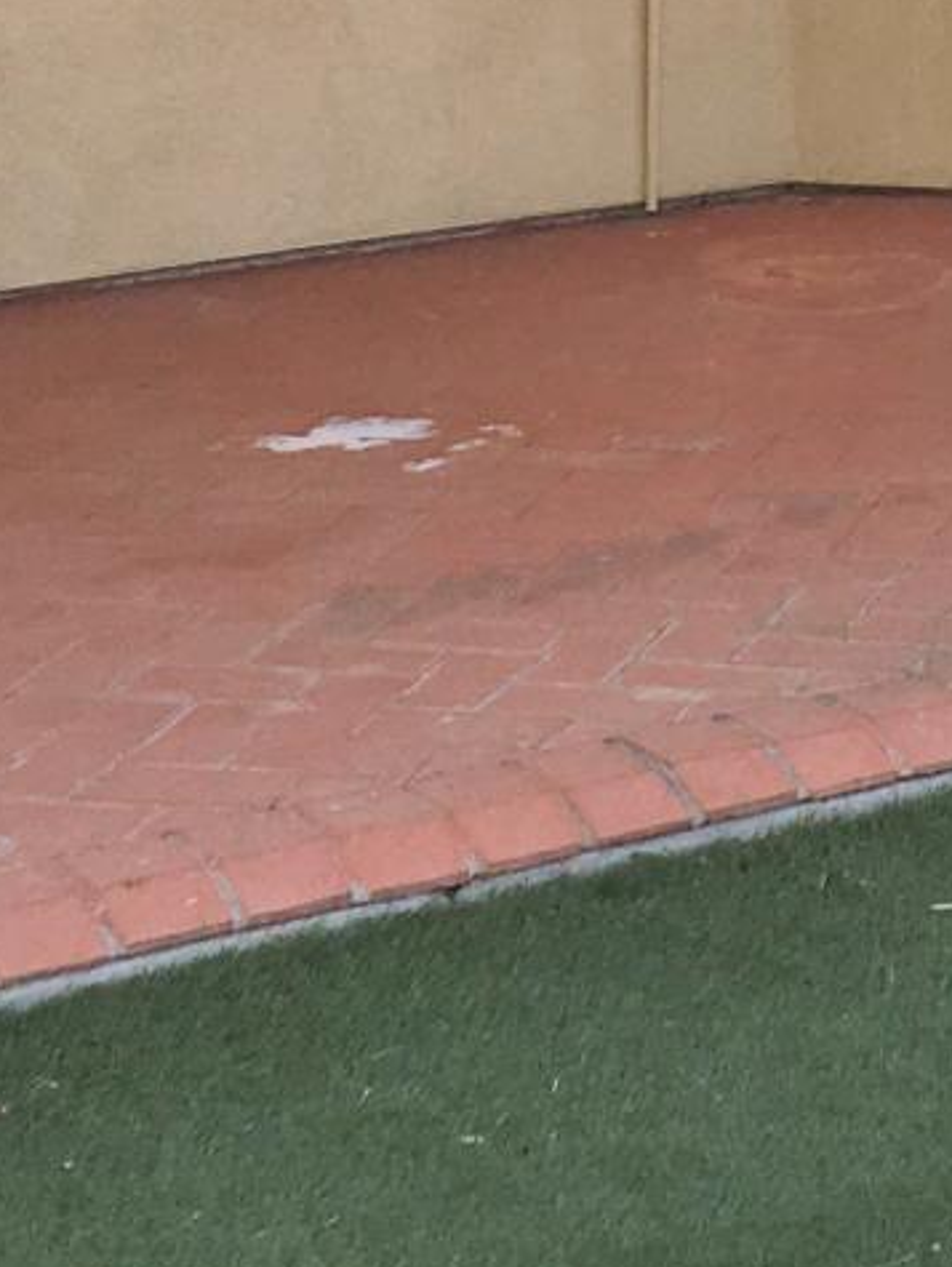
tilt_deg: +0.2
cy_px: -595
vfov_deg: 15.0
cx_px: 1045
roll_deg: +1.2
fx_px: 4468
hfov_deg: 12.0
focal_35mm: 122
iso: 25
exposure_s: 1/732
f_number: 2.2
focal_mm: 4.15
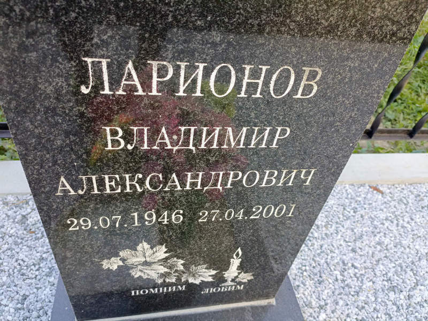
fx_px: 309
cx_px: 214
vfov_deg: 54.9
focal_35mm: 25
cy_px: 160
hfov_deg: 69.4
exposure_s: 1/100
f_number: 1.69
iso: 291
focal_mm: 4.76
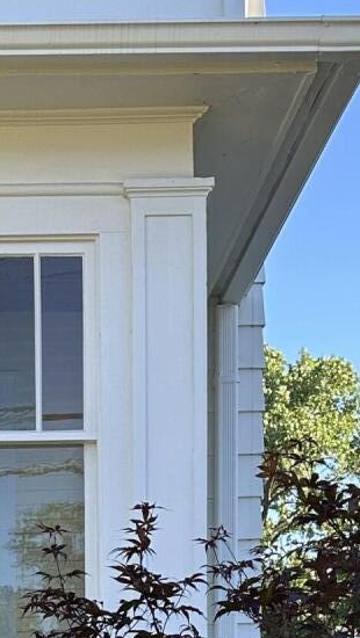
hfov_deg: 12.6
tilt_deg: -5.5
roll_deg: +2.2
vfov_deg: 19.5
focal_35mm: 95
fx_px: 1610
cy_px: 959
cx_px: -22
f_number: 1.78
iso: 80
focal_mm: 6.86
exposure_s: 1/680
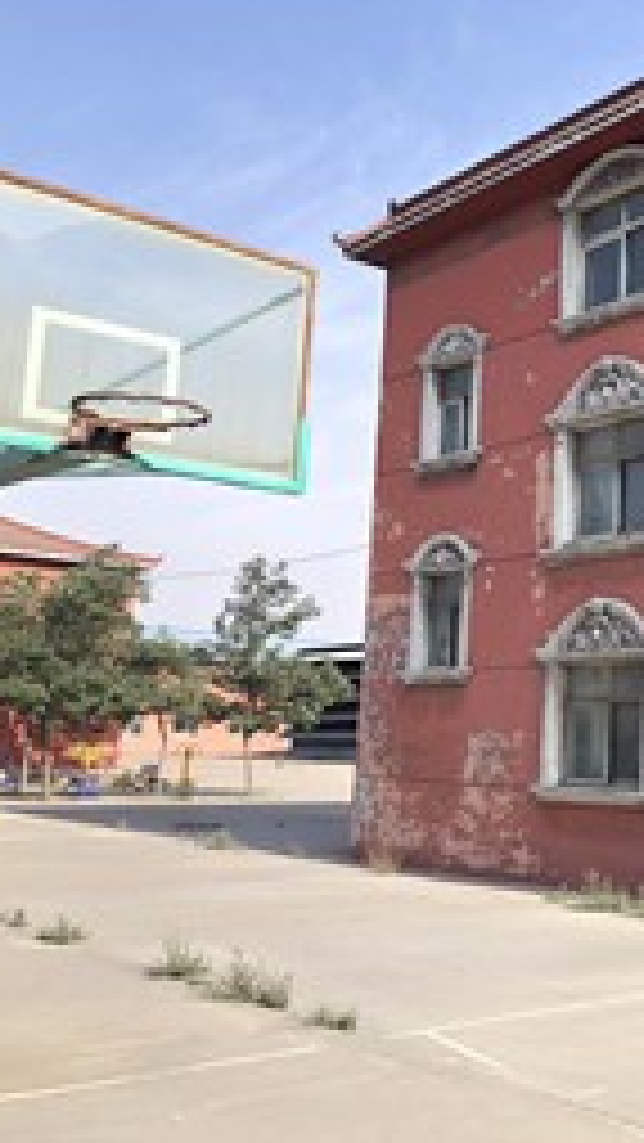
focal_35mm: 42
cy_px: 558
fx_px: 1274
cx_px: 712
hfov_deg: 26.1
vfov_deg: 48.3
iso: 20
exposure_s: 1/1143
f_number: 1.8
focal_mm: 4
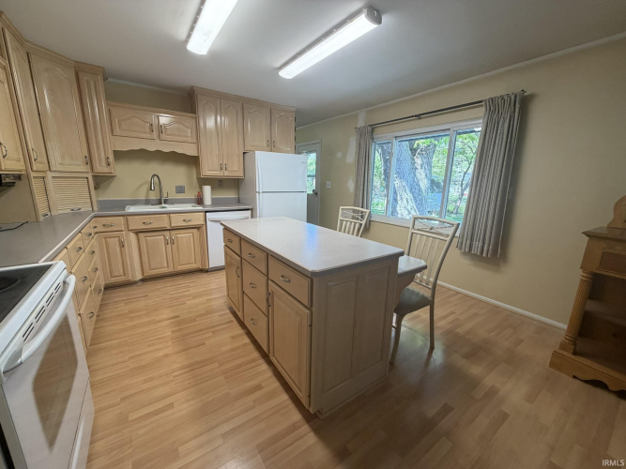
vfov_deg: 85.7
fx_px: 253
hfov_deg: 102.1
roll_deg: -0.4
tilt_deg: -12.1
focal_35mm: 14
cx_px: 313
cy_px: 234
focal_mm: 2.22
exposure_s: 1/120
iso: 200
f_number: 2.2
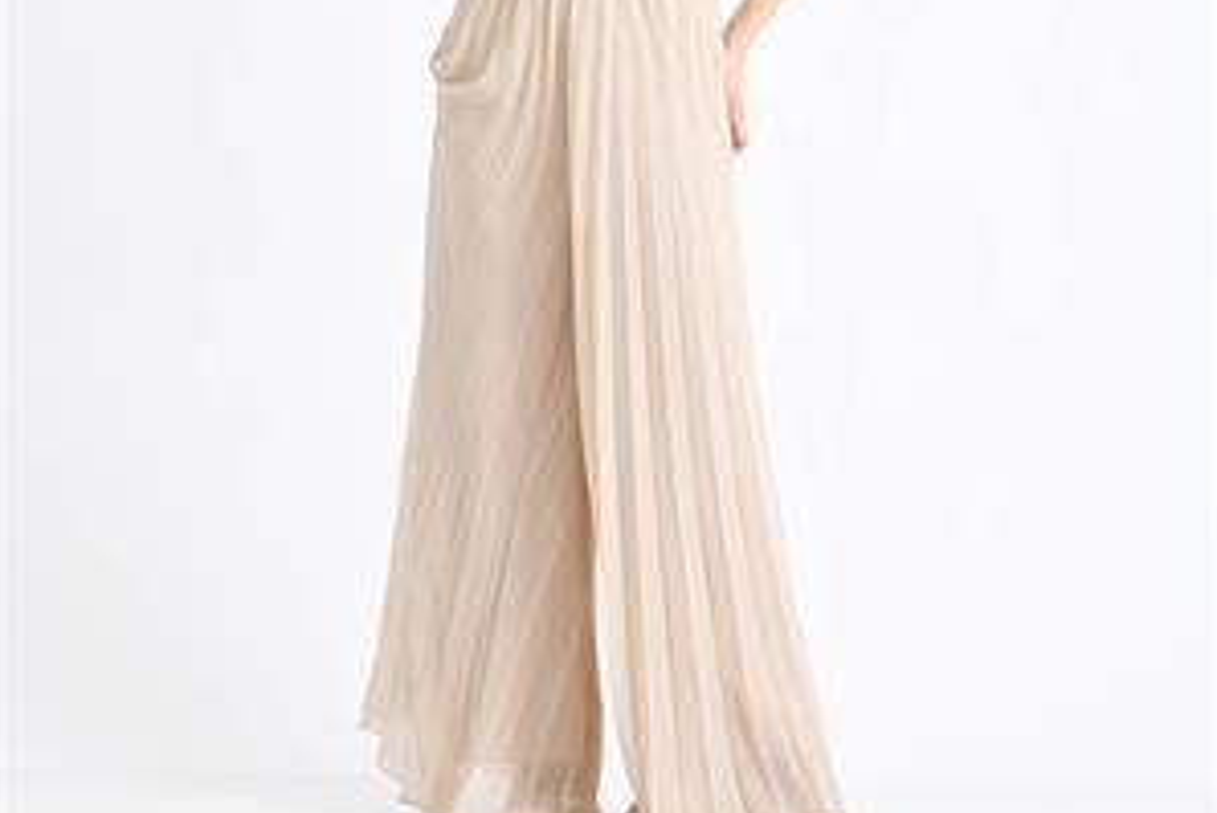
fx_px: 5005
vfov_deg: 9.3
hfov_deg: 13.9
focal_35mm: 148
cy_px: 151
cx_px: 608
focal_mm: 98
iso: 100
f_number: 9
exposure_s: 1/125
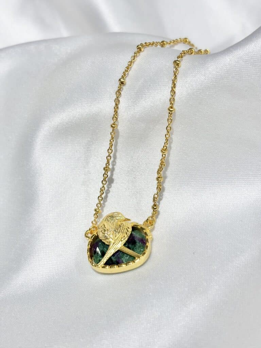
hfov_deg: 28.0
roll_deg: +12.2
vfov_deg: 36.8
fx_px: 523
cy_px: 174
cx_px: 130
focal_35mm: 52
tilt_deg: -35.7
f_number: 1.6
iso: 32
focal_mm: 5.96
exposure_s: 1/394
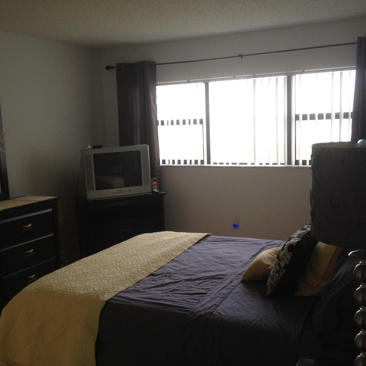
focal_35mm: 42
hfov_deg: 40.0
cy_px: 184
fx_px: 502
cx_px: 194
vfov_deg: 40.0
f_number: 2.4
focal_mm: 4.28
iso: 80
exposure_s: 1/60
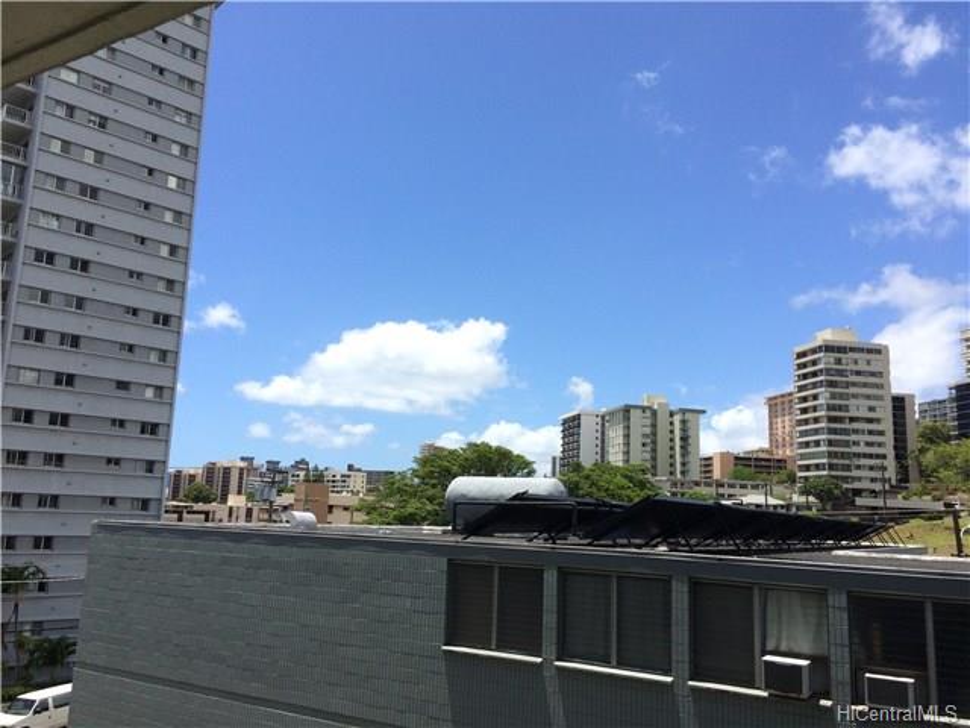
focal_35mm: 29
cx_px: 485
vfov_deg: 48.2
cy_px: 364
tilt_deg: +10.9
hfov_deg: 61.7
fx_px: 813
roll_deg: -0.8
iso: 32
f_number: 2.2
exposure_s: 1/2740
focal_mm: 4.15
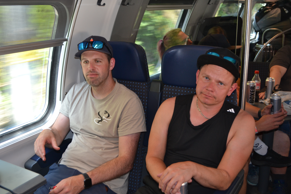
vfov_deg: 33.4
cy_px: 98
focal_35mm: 40
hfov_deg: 48.5
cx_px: 144
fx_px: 323
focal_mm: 26
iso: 400
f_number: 4.2
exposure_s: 1/100
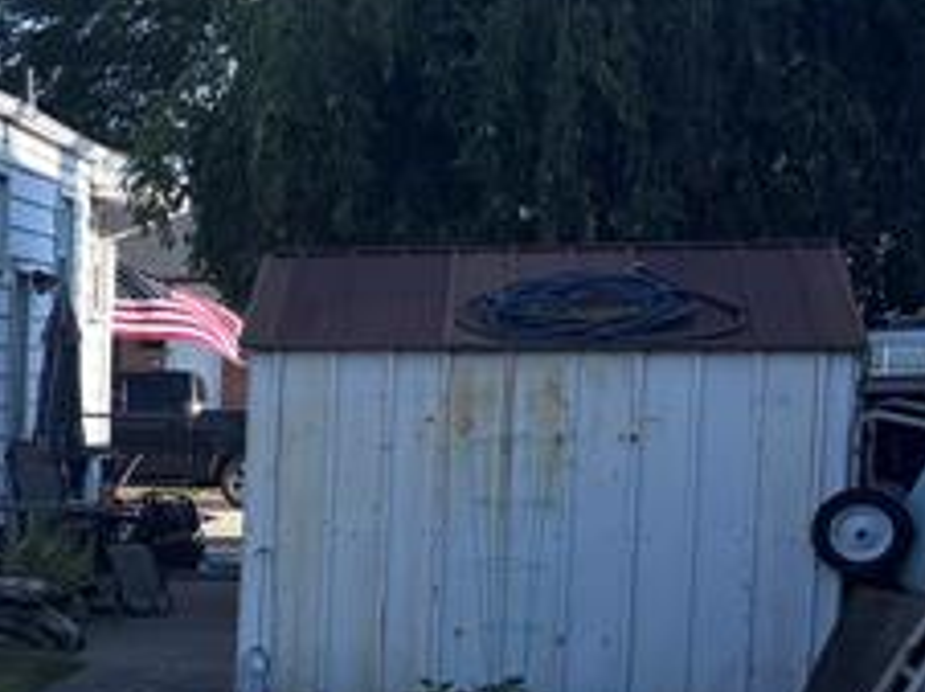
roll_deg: -0.1
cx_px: -724
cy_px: 684
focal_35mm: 118
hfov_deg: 14.7
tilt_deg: -5.7
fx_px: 3150
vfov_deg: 12.4
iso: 50
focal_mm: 5.96
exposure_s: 1/1876
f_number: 1.6
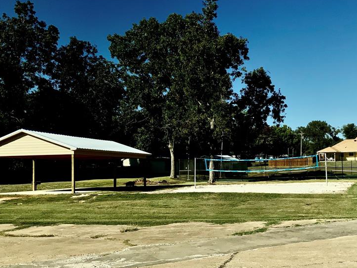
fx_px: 423
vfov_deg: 35.0
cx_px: 245
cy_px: 159
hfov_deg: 44.9
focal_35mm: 41
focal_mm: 3
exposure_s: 1/8621
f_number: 1.8
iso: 20
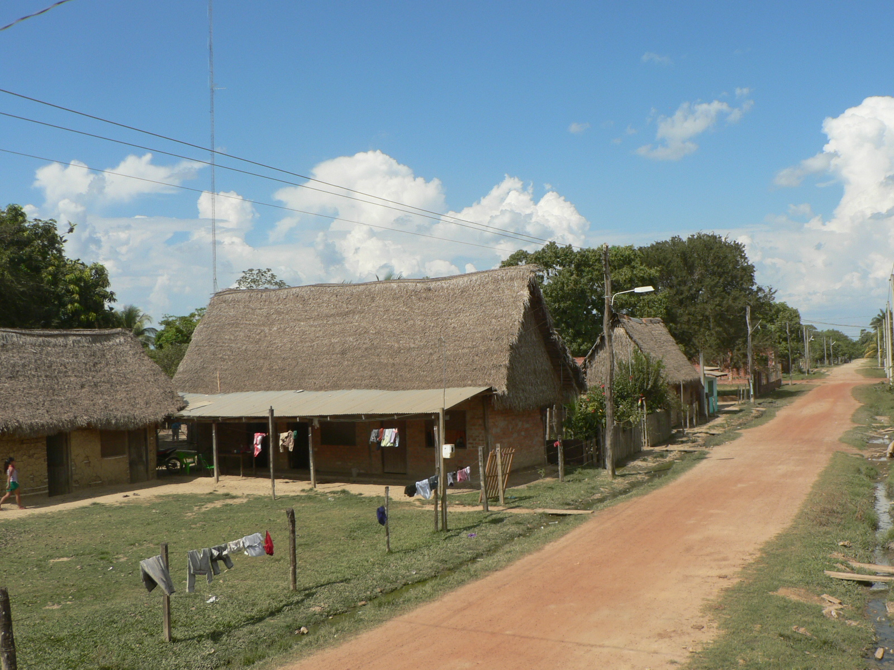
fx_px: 930
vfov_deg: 39.7
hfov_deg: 51.4
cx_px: 447
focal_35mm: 36
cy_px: 335
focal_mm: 6
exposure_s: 1/500
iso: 80
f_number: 5.6
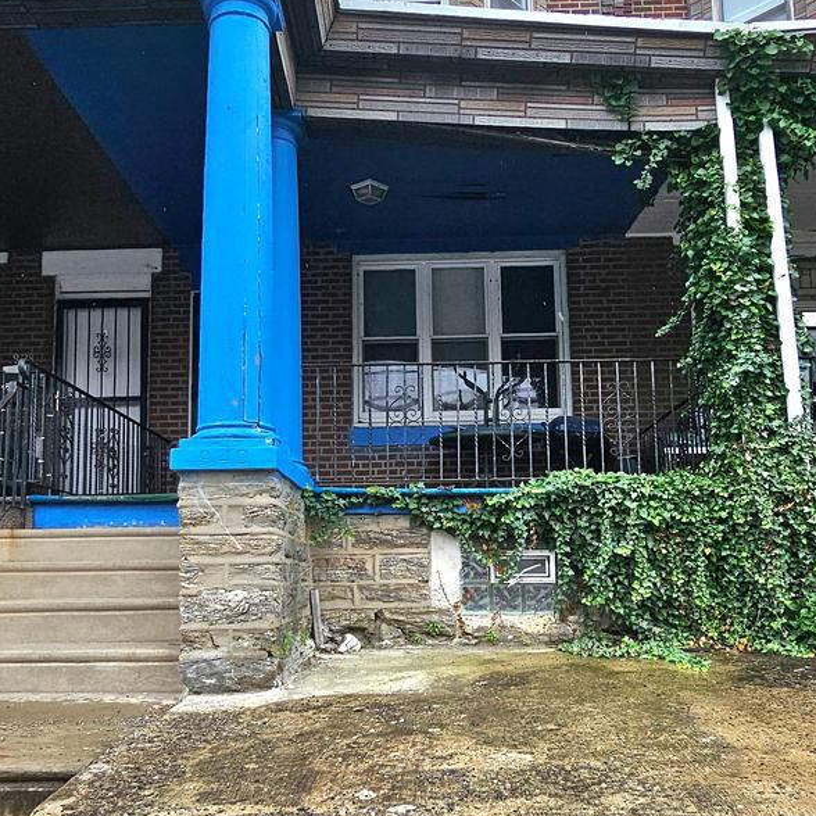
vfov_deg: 53.8
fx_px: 800
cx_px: 400
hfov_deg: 54.0
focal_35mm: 30
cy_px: 470
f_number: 2.2
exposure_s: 1/1000
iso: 50
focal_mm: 2.2
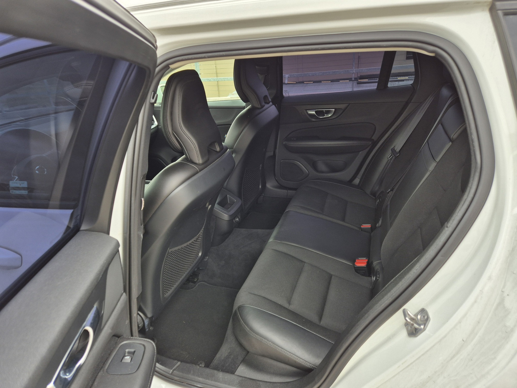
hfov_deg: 73.9
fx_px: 344
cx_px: 258
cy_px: 194
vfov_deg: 58.9
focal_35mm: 23
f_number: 1.8
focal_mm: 5.4
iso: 32
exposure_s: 1/180
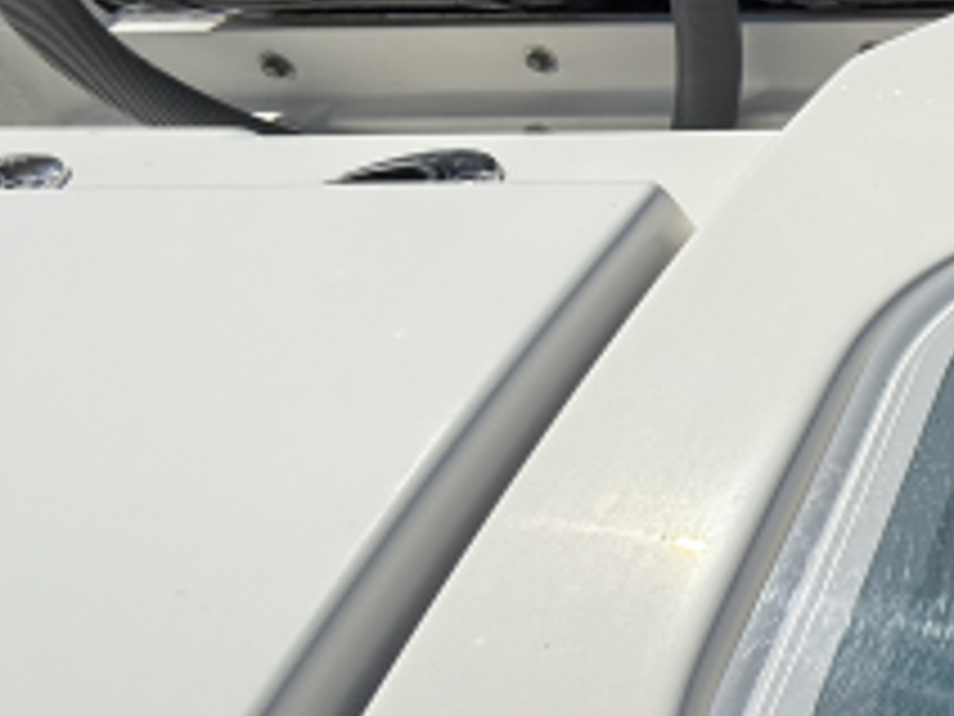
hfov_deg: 27.4
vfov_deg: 32.8
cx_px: 1469
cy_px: 306
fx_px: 1213
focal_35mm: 44
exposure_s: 1/6173
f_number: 2.2
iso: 40
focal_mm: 2.22
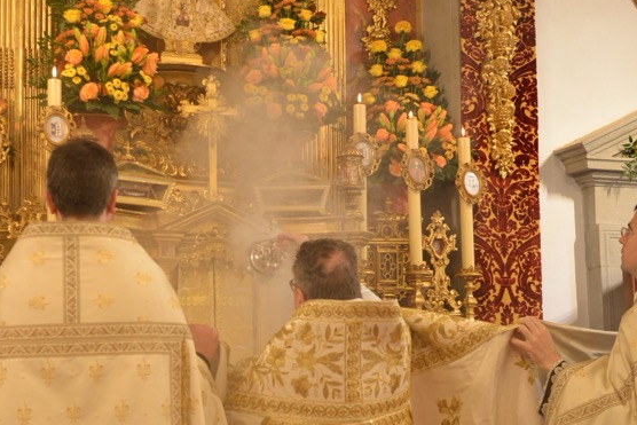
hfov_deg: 31.7
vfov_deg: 21.5
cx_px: 239
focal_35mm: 63
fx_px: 1115
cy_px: 276
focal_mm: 35
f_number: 4.5
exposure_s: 1/80
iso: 1600
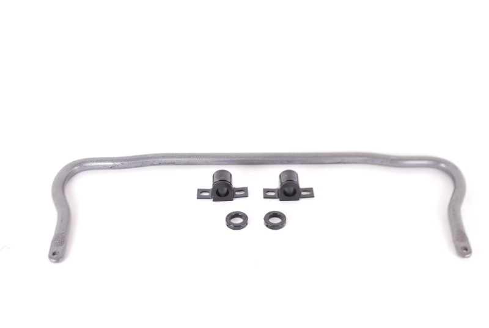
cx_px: 244
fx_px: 592
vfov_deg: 31.0
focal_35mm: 44
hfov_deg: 44.9
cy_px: 164
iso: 200
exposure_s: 1/60
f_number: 4.8
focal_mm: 29
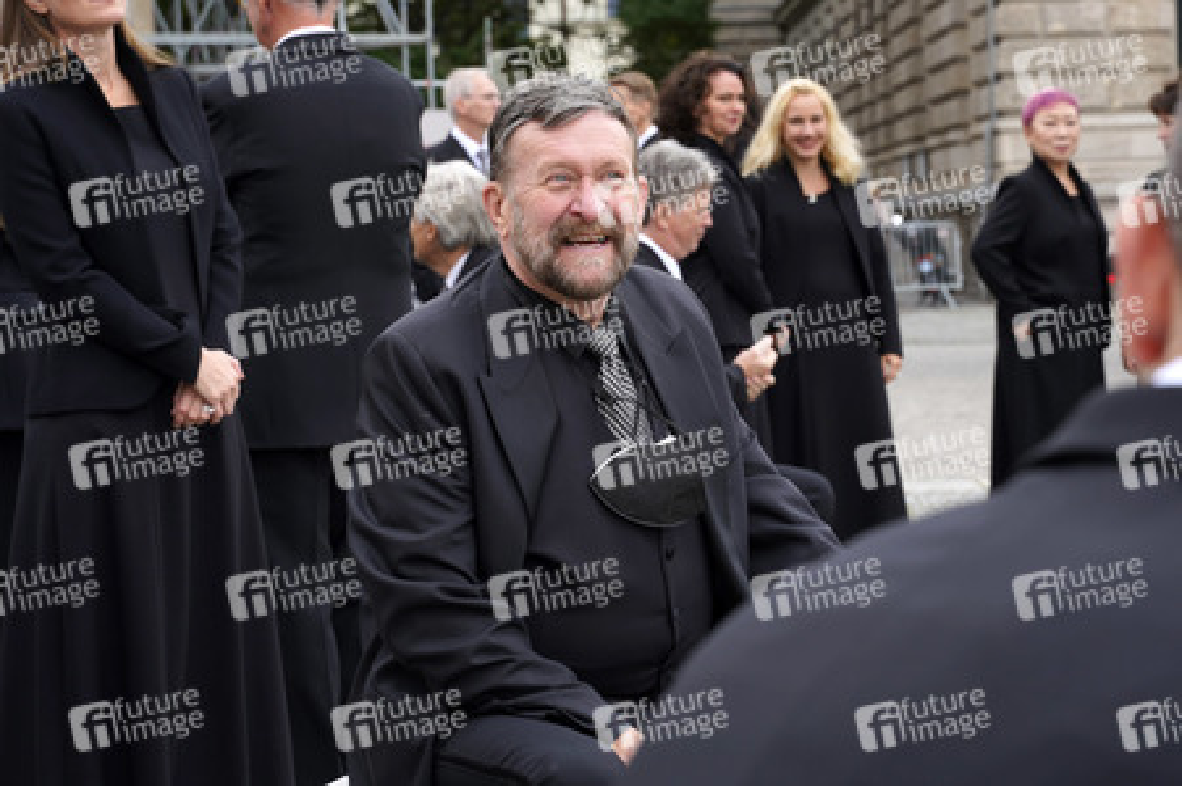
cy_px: 393
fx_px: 2461
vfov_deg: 18.2
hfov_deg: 27.0
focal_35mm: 75
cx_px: 591
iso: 100
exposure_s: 1/60
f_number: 8
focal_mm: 75
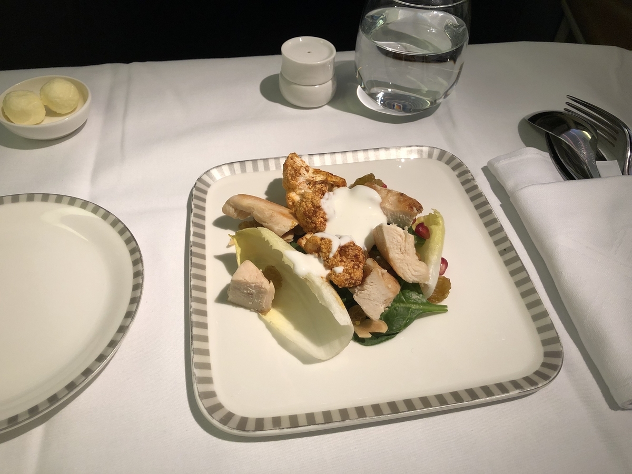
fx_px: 511
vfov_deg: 49.7
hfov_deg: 63.4
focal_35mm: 28
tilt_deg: -48.1
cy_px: 237
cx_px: 316
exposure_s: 1/32
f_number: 1.8
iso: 40
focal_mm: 4
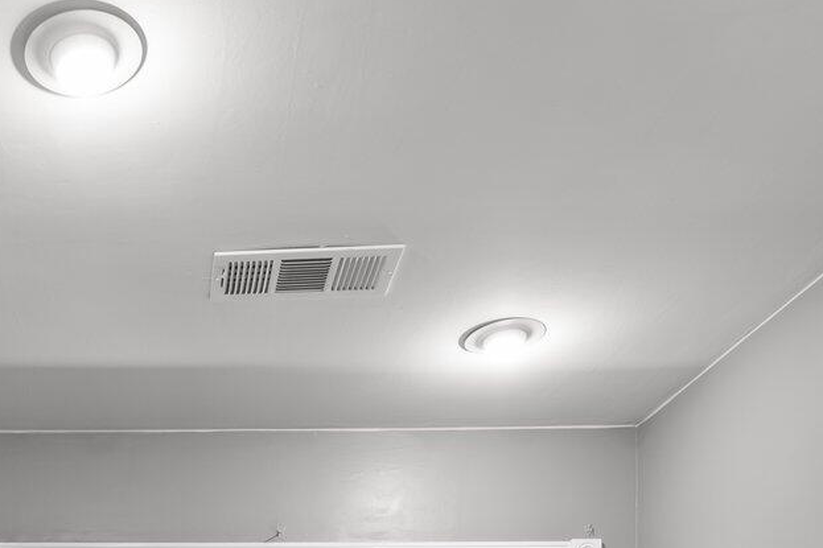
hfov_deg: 39.9
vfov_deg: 22.7
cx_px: 96
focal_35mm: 46
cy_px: 864
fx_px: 1051
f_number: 8
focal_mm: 14
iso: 200
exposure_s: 1
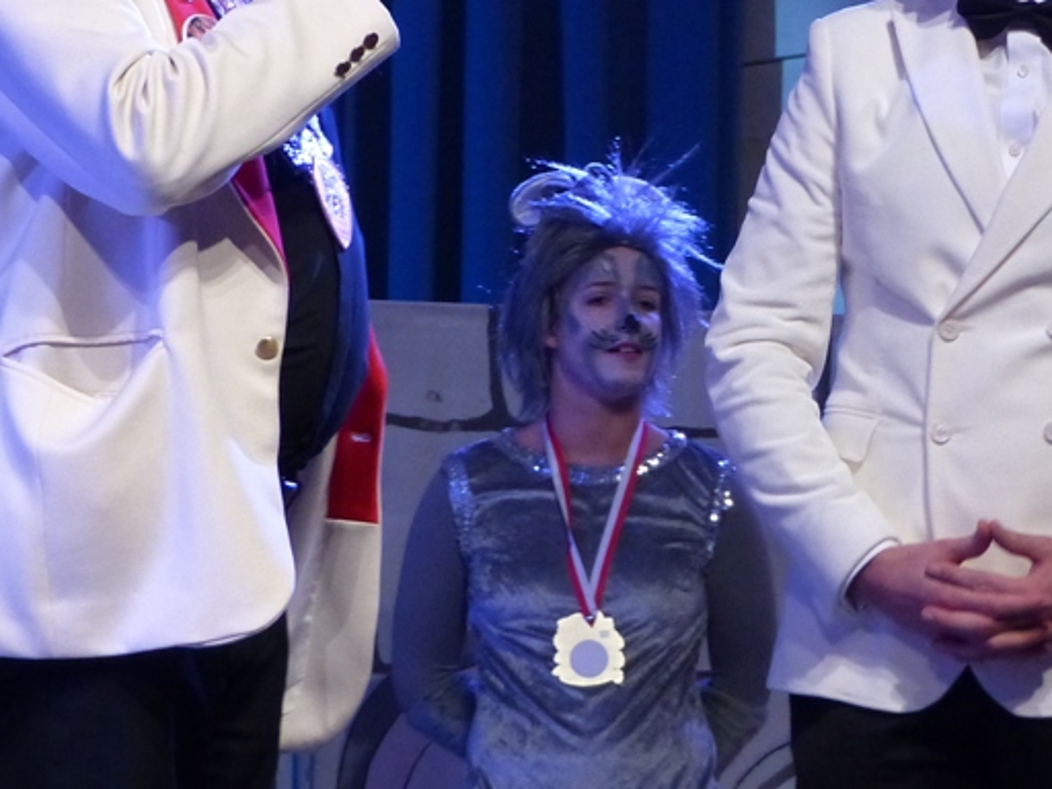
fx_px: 8114
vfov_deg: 5.6
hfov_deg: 7.4
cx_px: 588
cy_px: 234
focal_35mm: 267
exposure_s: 1/100
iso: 400
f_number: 2.8
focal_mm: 20.5
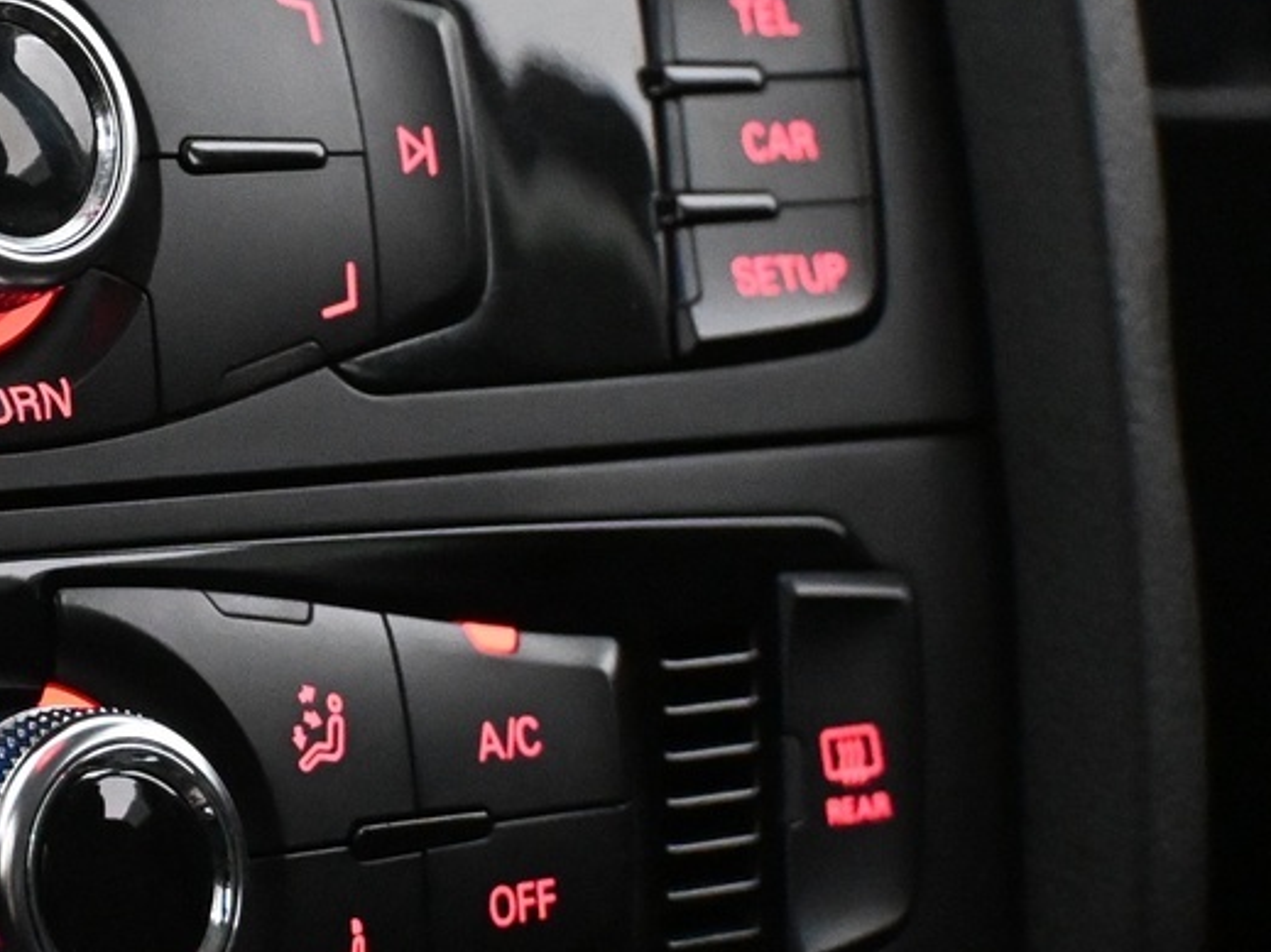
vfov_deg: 12.6
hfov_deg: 16.1
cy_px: 374
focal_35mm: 117
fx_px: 4295
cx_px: -272
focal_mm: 26
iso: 7200
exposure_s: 1/60
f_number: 4.5
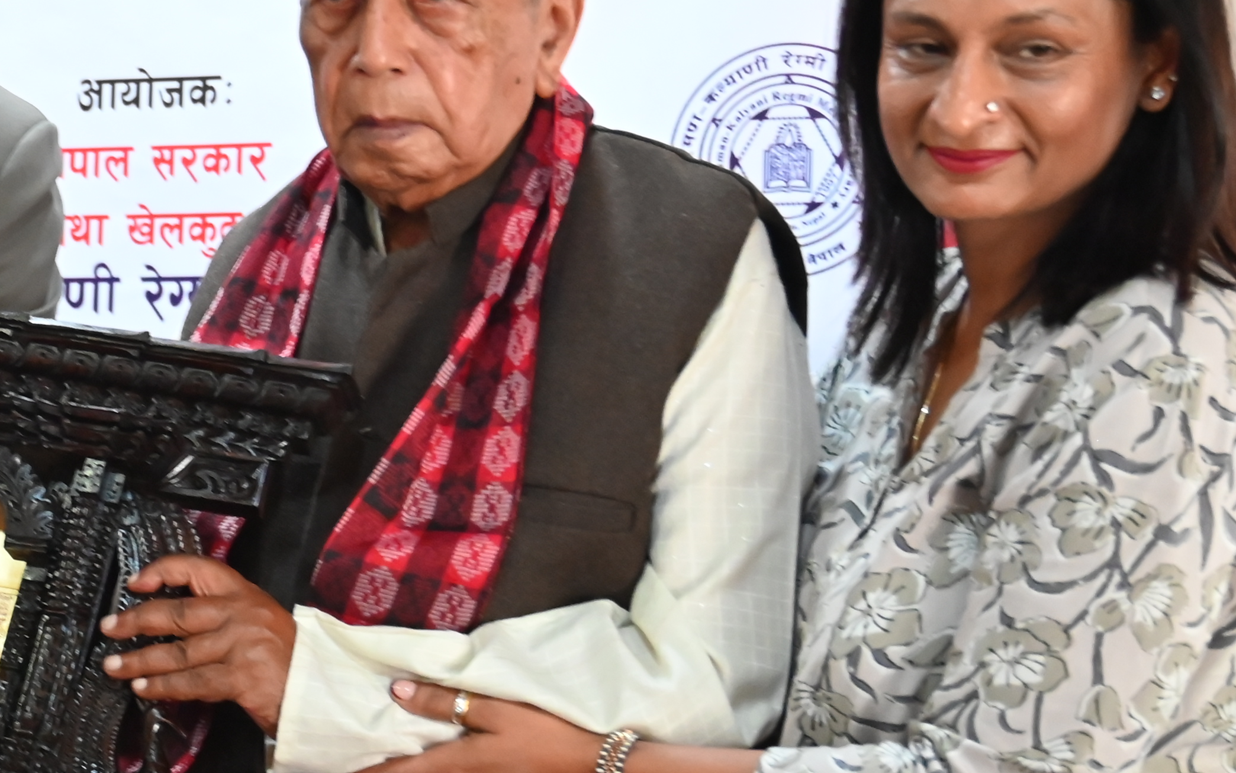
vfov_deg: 13.9
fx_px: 3166
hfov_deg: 20.9
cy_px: 574
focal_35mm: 94
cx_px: -170
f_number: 4
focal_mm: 32
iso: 3200
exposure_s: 1/80
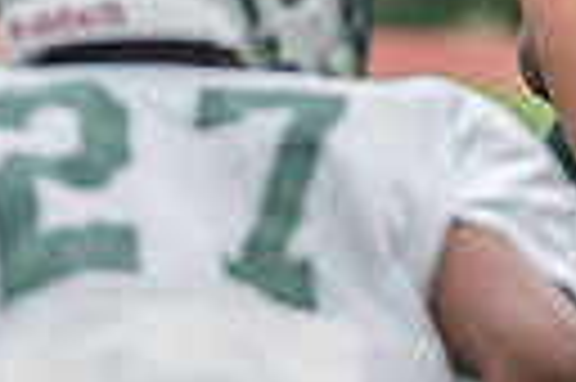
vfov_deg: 2.0
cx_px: 670
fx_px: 11010
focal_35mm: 689
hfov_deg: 3.0
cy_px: 366
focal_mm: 152
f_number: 3.5
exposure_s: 1/1250
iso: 250
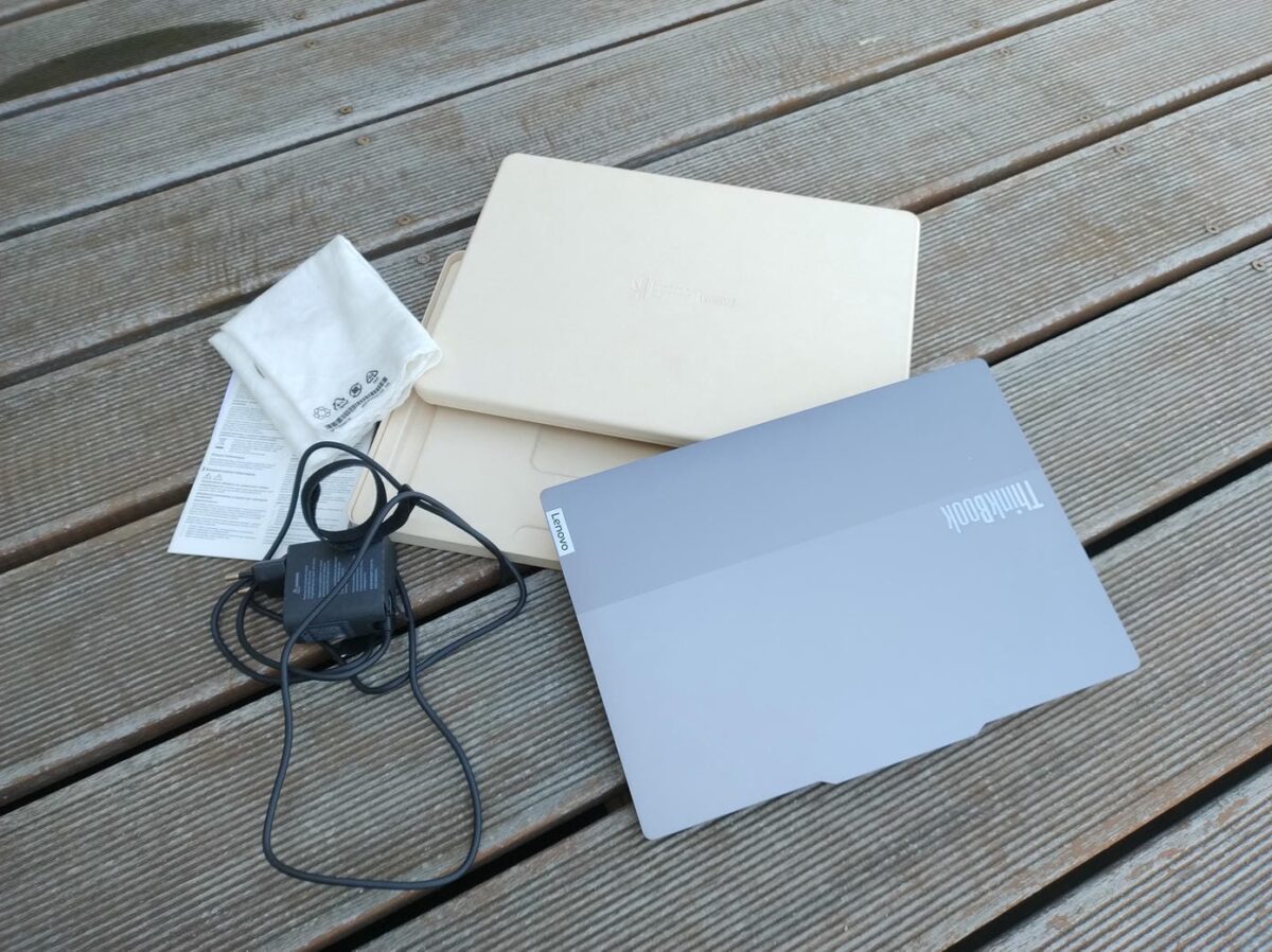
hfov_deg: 69.4
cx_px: 636
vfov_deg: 54.8
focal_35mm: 25
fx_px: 918
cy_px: 476
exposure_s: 1/120
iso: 100
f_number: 1.7
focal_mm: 4.71
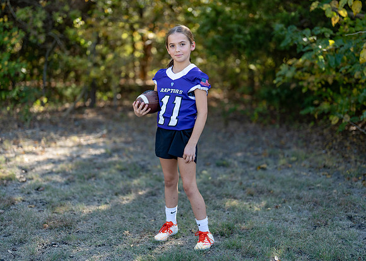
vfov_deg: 27.0
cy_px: 130
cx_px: 183
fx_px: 544
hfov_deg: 37.2
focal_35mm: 52
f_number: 1.2
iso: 100
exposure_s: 1/1250
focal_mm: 50
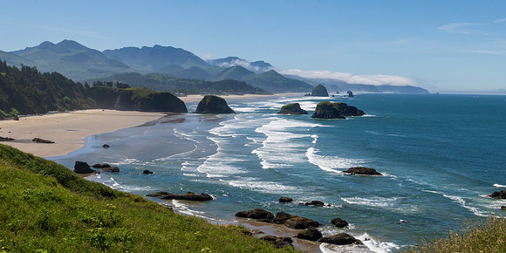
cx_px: 253
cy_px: 100
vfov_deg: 24.2
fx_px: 590
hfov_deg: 46.4
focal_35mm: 45
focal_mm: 28
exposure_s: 1/640
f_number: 22
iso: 1100
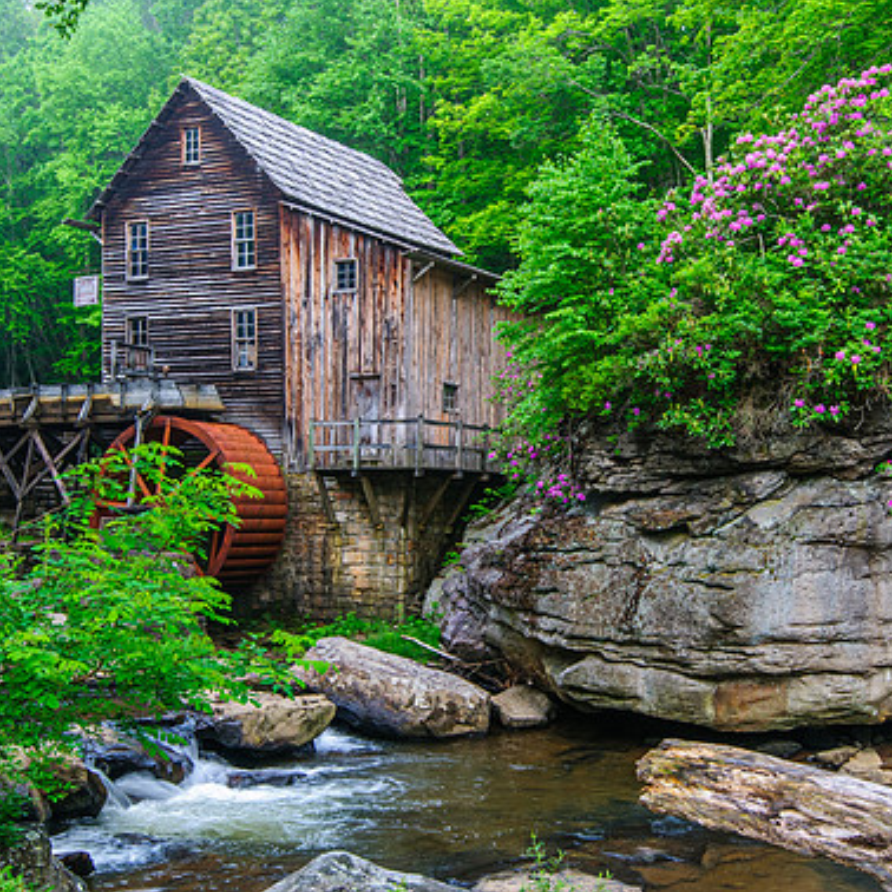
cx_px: 533
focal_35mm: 43
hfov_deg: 39.0
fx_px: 1254
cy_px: 440
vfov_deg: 39.2
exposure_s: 1/15
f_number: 16
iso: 200
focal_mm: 22
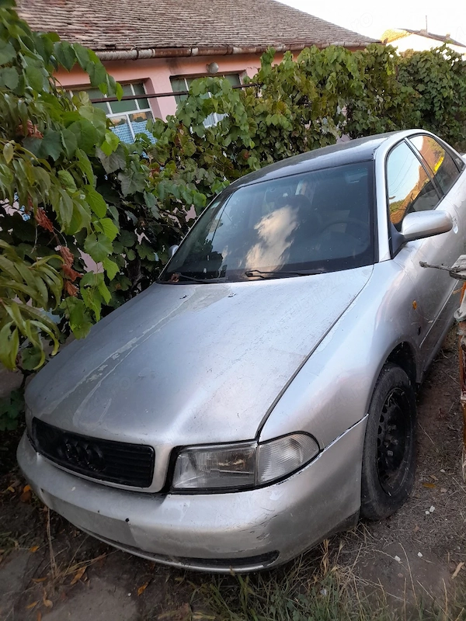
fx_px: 449
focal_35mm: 25
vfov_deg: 69.4
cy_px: 310
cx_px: 233
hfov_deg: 54.9
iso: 32
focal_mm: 4.6
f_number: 2
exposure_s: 1/100
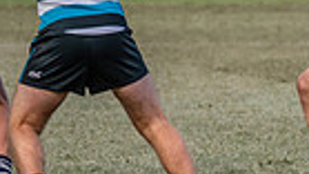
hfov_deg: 2.7
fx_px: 6494
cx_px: -110
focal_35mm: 793
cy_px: -174
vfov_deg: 1.5
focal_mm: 180
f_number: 5
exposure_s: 1/2000
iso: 1000
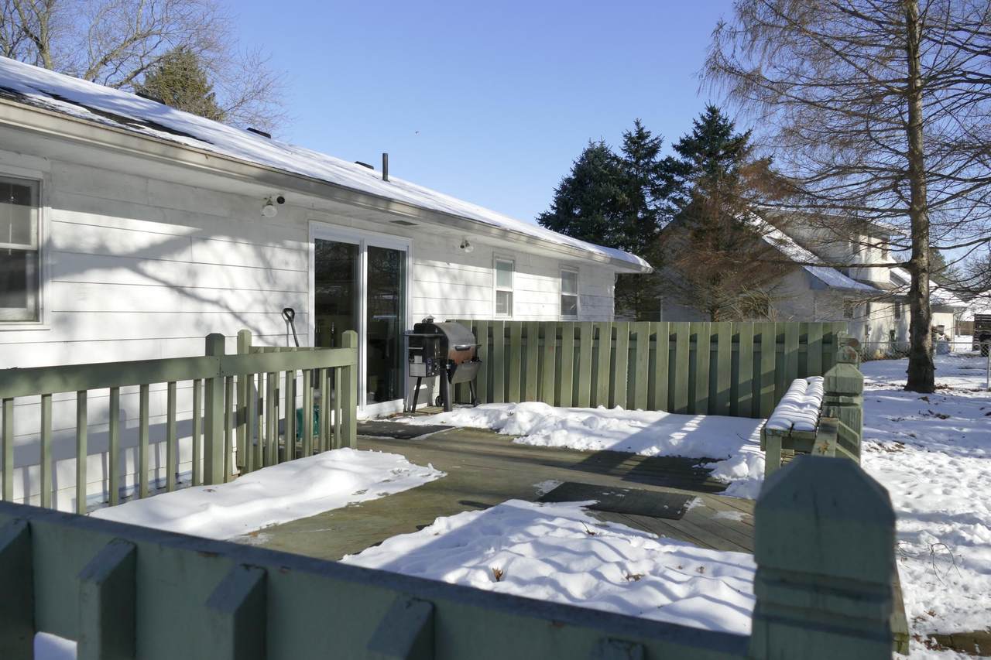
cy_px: 330
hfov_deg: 71.5
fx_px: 688
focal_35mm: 25
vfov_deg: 51.3
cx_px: 496
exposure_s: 1/2000
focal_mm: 9.17
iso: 125
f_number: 3.3
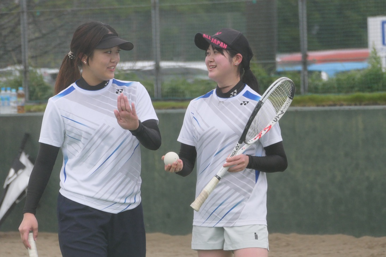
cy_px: 128
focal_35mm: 330
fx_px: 3538
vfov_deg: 4.2
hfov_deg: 6.2
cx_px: 193
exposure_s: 1/3200
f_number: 4
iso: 800
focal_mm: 120.47
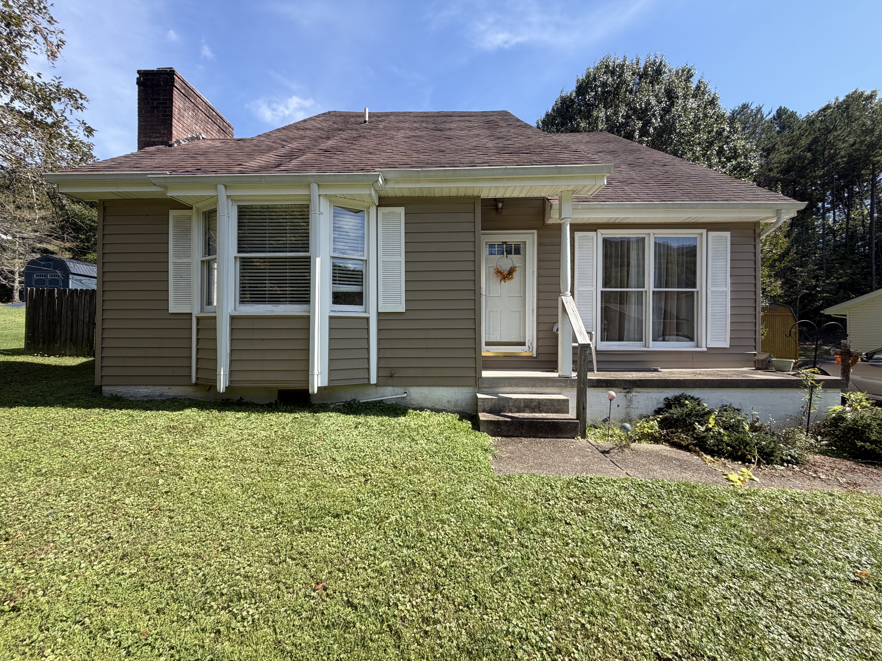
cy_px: 330
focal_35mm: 14
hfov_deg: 102.1
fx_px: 357
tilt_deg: +1.3
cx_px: 441
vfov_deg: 85.7
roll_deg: +1.0
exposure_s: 1/770
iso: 40
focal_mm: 2.22
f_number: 2.2
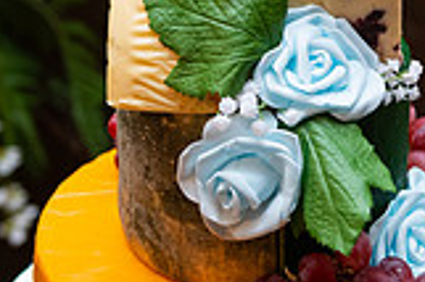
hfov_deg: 15.0
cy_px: 101
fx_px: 1616
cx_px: 275
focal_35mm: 137
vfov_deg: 10.0
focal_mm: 38
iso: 500
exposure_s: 1/160
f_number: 3.5
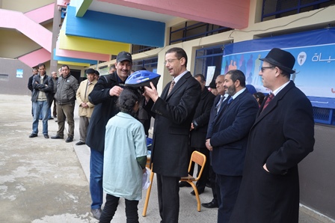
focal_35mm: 30
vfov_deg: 43.5
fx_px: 279
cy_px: 112
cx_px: 168
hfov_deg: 62.0
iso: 200
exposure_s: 1/160
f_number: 6.3
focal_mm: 20
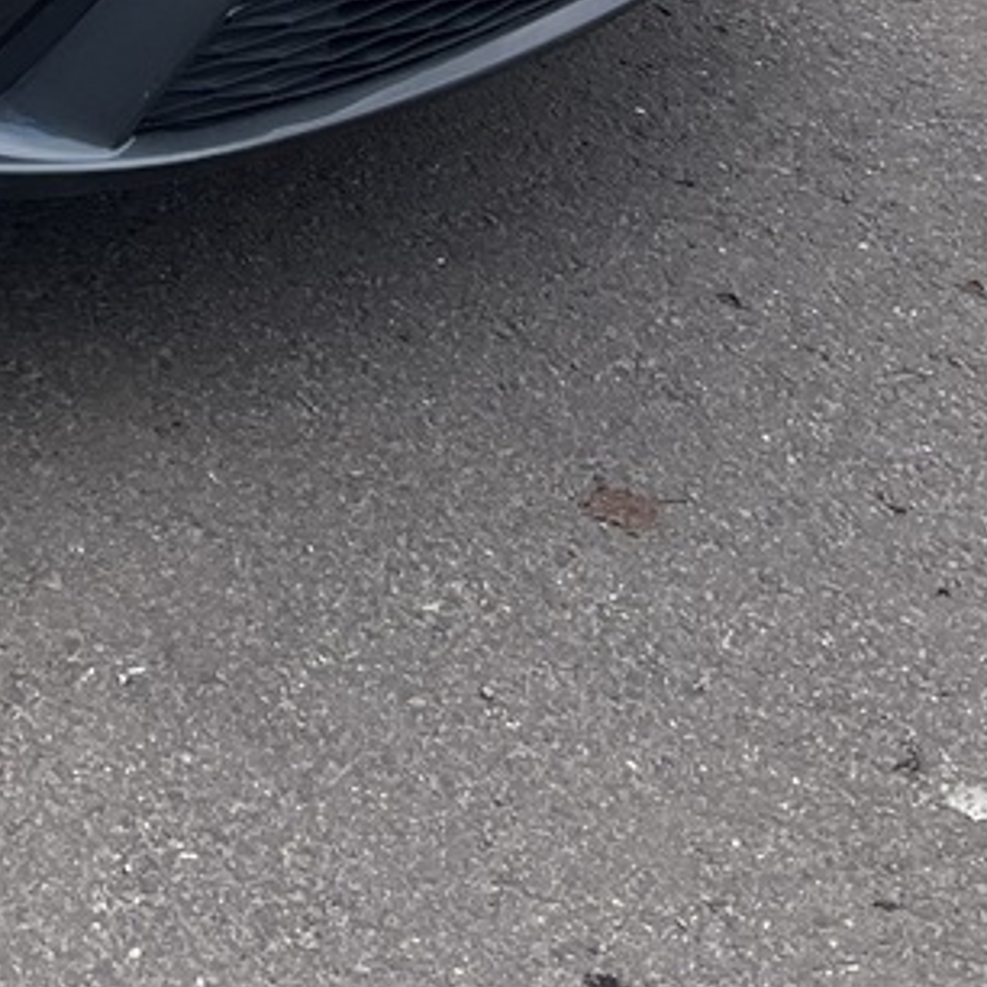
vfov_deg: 14.5
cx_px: -635
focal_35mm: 108
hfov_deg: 14.6
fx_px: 3484
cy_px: -700
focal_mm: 5.1
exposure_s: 1/1056
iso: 50
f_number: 1.6
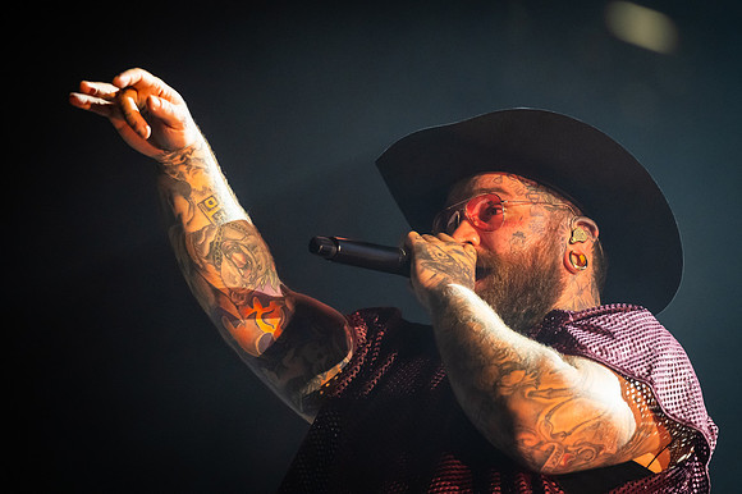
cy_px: 247
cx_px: 371
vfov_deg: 4.6
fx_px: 6180
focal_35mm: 300
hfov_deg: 6.9
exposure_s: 1/640
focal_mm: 200
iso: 2000
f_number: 2.8
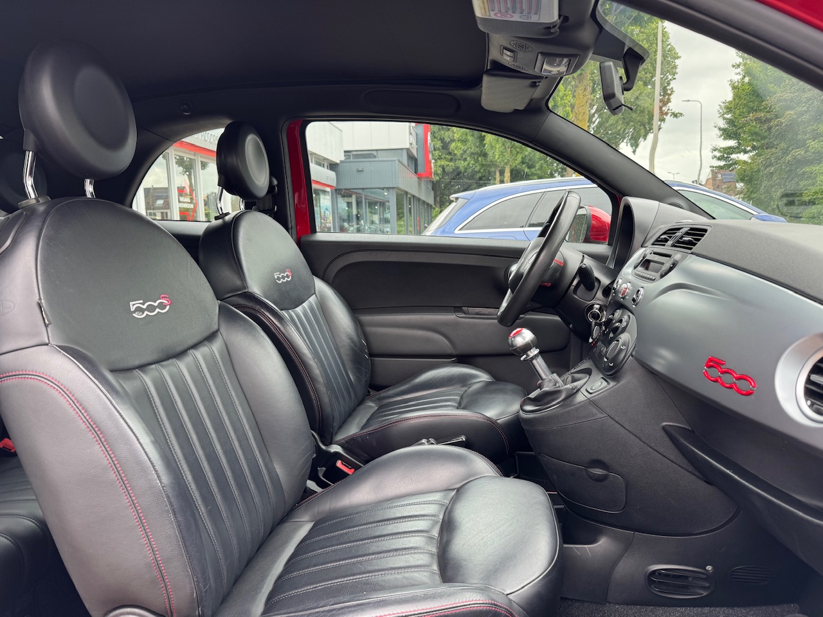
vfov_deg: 56.8
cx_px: 412
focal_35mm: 24
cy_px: 308
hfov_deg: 71.6
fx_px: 571
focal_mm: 6.76
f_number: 1.78
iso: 64
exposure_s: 1/157
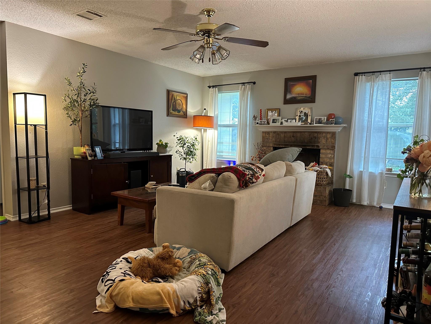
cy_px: 162
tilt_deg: -5.6
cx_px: 216
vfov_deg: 56.8
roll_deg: -1.0
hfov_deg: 71.6
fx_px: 299
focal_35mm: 24
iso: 640
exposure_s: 1/60
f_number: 1.78
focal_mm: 6.86
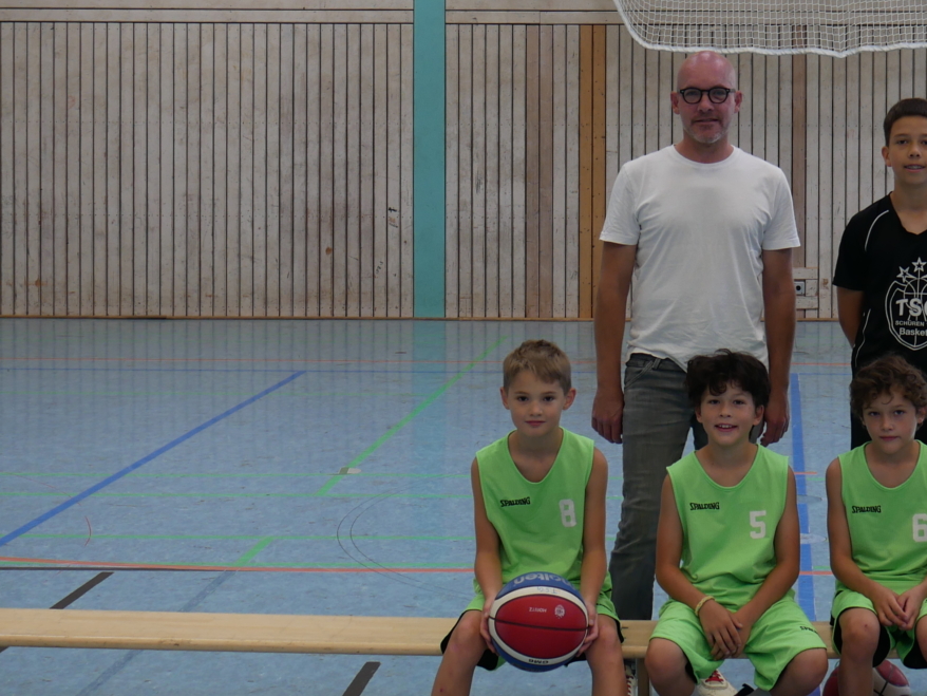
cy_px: 123
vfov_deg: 17.4
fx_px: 2250
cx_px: 777
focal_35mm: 84
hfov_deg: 22.9
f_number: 4
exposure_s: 1/60
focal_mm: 18
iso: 200
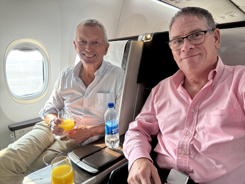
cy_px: 92
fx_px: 163
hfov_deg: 73.9
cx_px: 122
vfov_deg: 58.9
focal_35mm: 23
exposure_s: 1/59
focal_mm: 2.69
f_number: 1.9
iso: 100
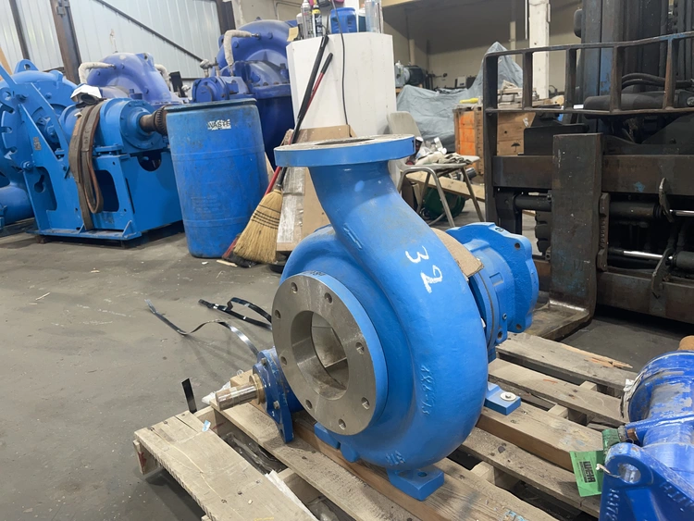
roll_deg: +5.8
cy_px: 260
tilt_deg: -16.5
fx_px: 521
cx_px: 347
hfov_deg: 67.3
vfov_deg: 53.1
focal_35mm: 26
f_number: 1.6
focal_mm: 5.1
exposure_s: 1/30
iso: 50
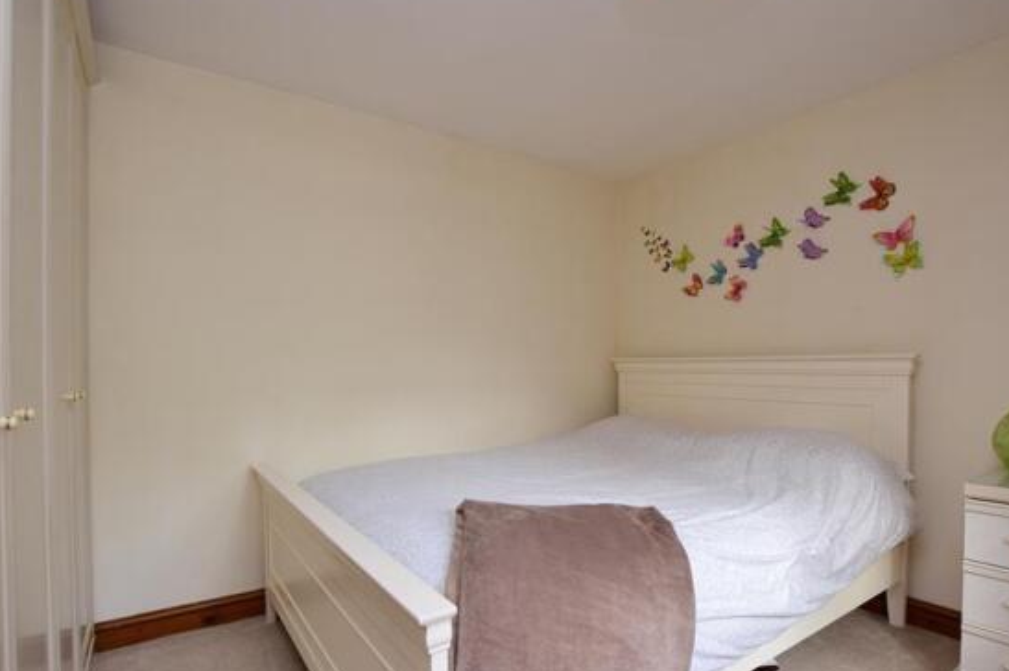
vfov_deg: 67.1
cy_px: 377
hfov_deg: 89.9
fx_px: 504
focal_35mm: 18
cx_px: 540
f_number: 5
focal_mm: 10
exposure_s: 1/15
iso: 200
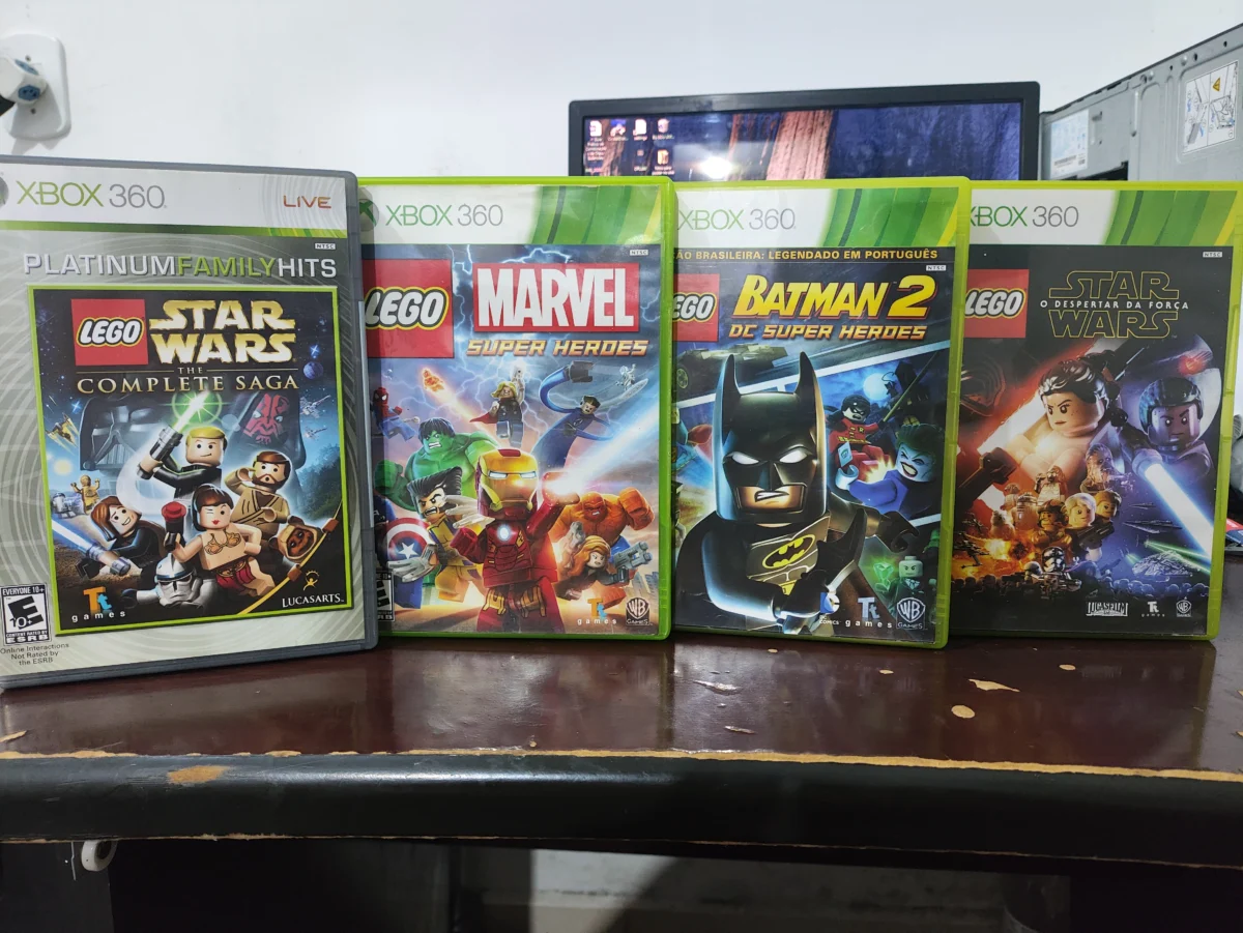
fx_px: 862
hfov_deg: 71.6
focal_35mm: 24
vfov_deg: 56.8
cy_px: 466
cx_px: 622
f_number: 1.8
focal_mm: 4.68
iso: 840
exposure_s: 1/24
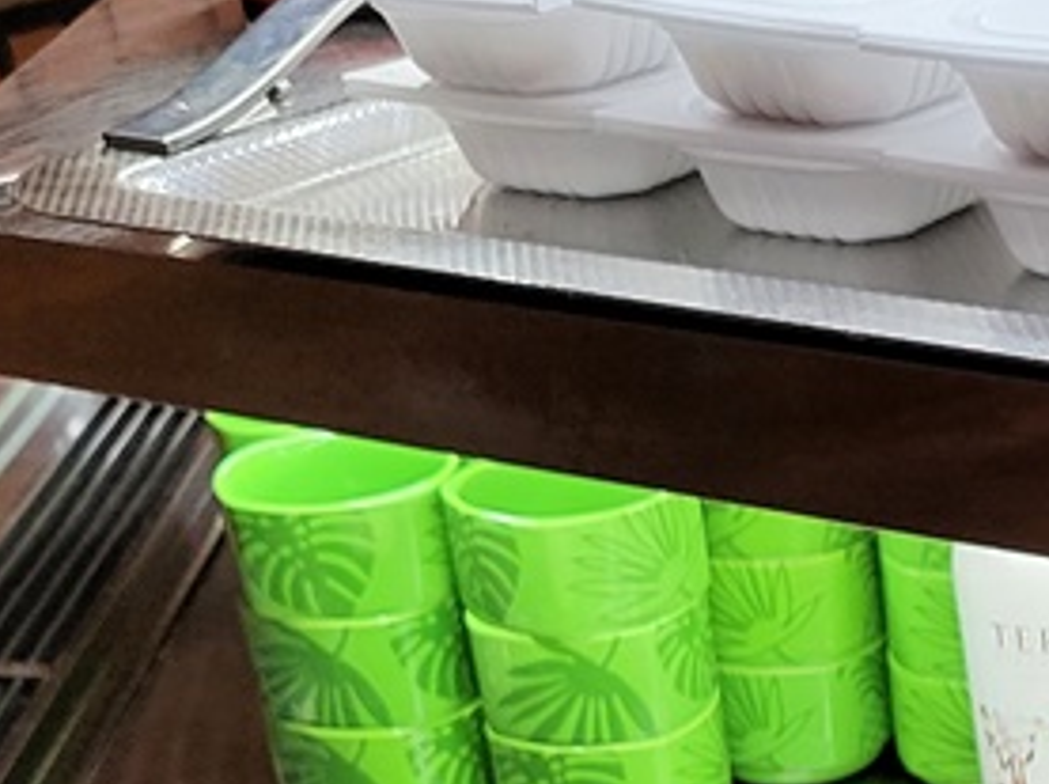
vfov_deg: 14.8
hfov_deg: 19.4
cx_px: 1344
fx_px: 2845
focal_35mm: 94
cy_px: 1087
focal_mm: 5.4
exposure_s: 1/120
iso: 250
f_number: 1.8
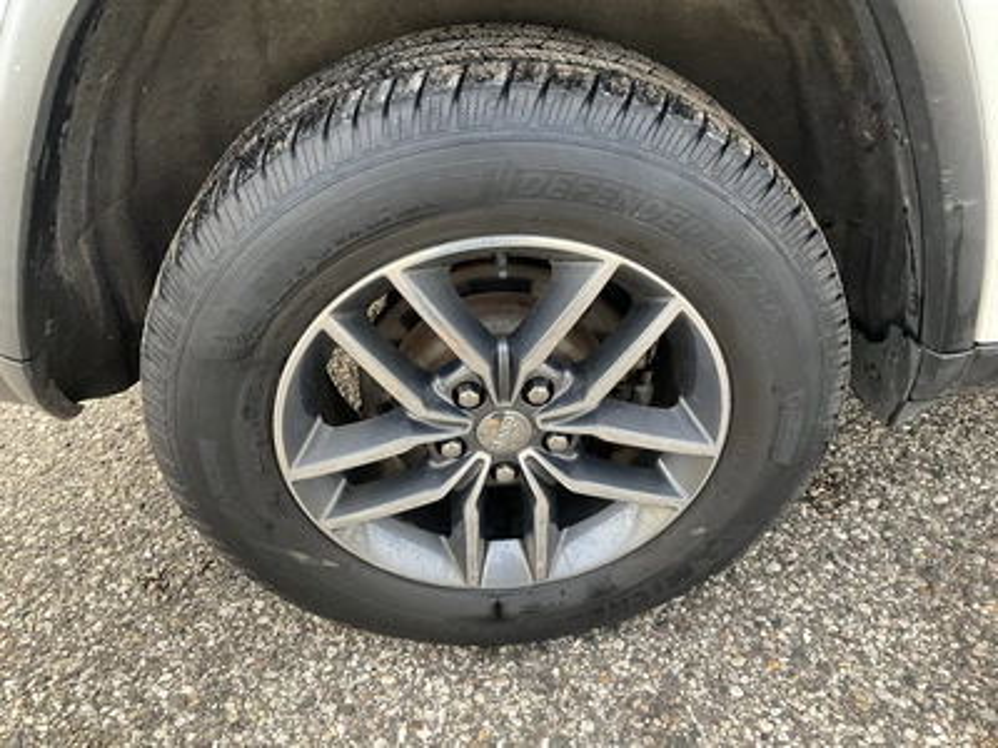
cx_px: 499
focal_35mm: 29
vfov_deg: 48.2
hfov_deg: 61.7
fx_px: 836
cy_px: 374
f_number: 1.8
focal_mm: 3
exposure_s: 1/122
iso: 64
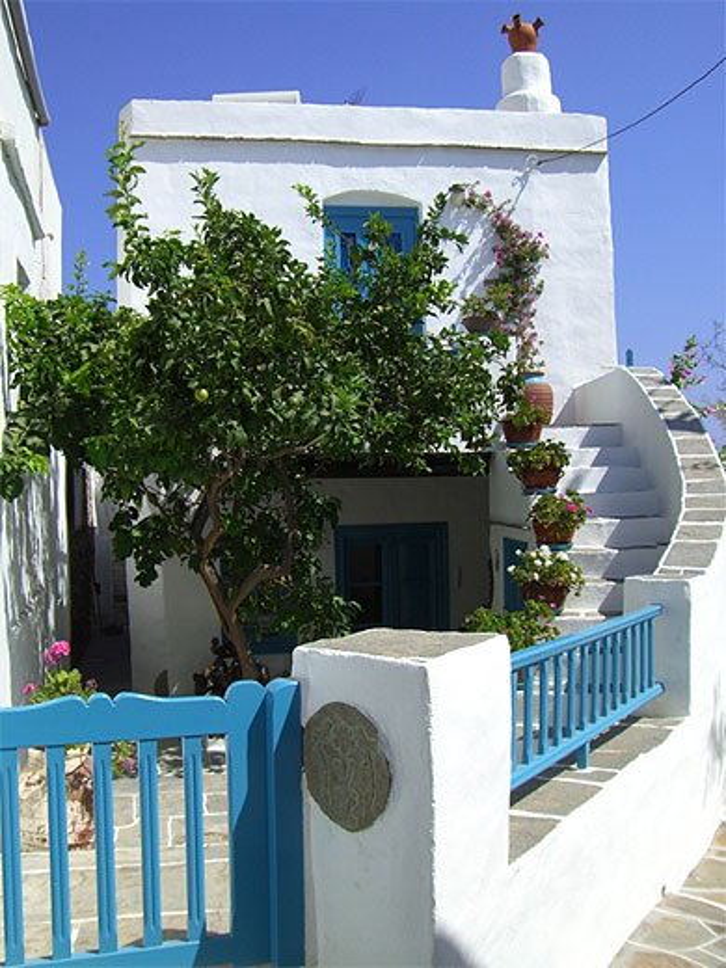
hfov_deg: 37.7
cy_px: 484
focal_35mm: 38
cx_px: 363
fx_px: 1063
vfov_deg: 49.0
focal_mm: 6.2
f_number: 4.3
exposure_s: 1/1000
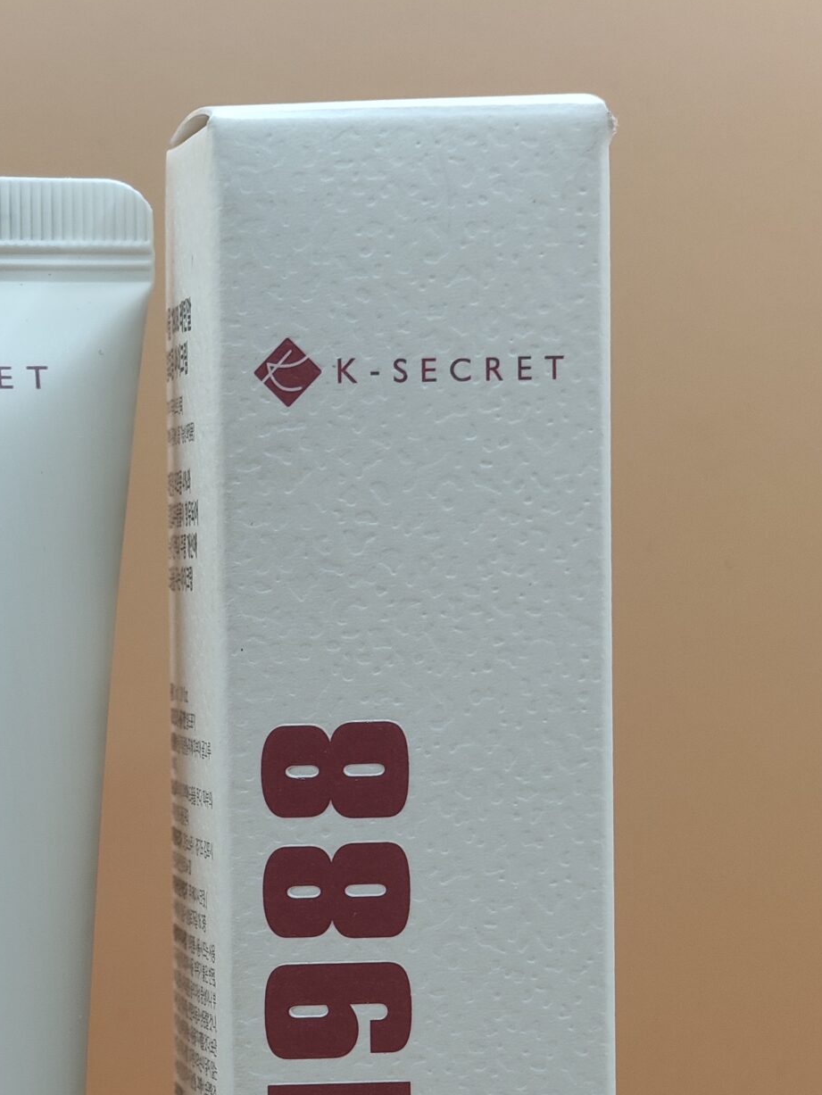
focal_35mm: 146
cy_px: 1116
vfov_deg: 13.3
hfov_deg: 10.1
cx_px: 105
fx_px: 4620
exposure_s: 1/100
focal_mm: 13.3
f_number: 2.55
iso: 167
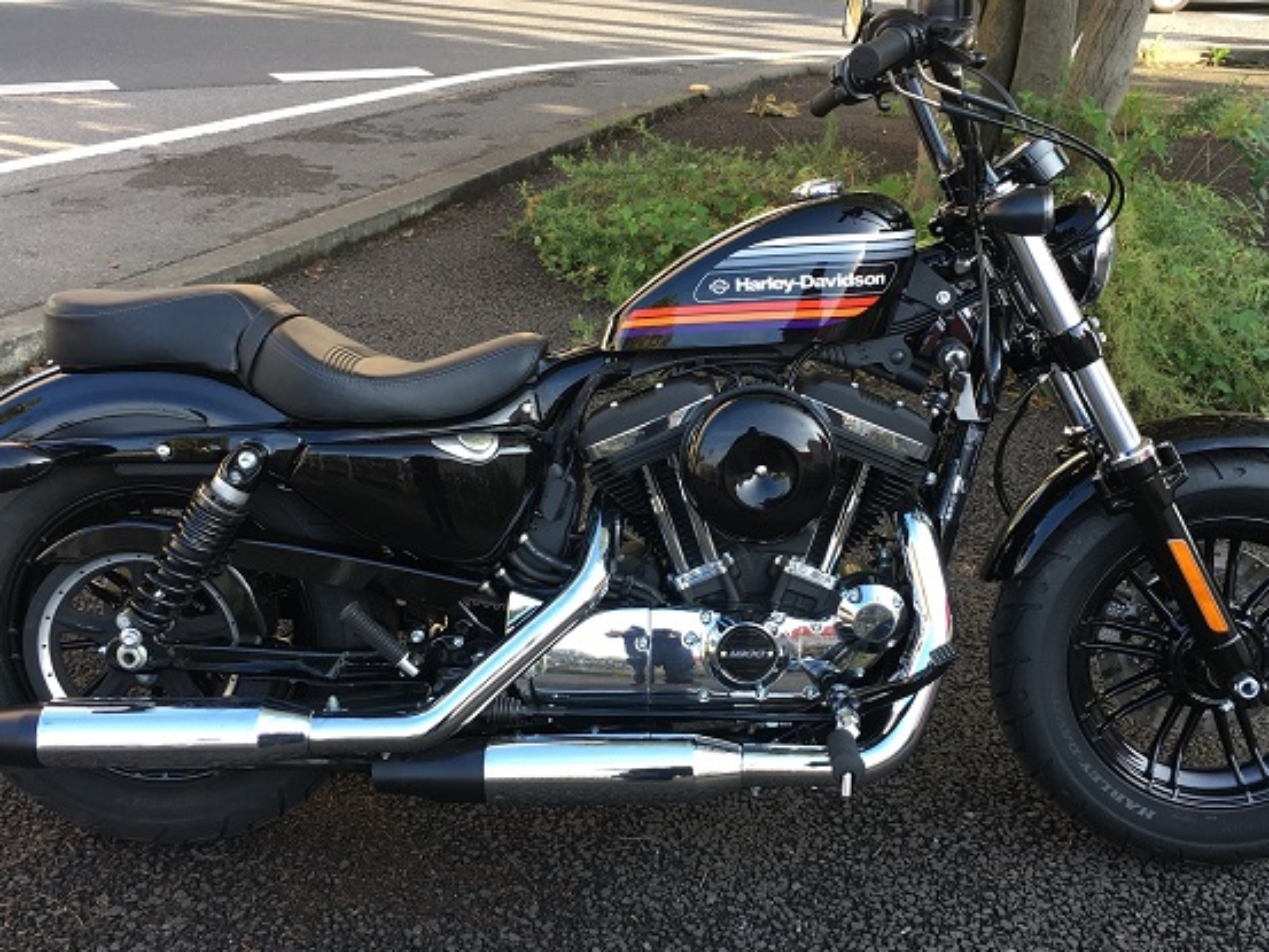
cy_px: 471
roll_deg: -1.7
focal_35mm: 37
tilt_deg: -22.0
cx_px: 682
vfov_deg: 38.7
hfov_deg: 50.1
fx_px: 1357
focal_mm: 4.15
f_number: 2.2
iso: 32
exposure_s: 1/120
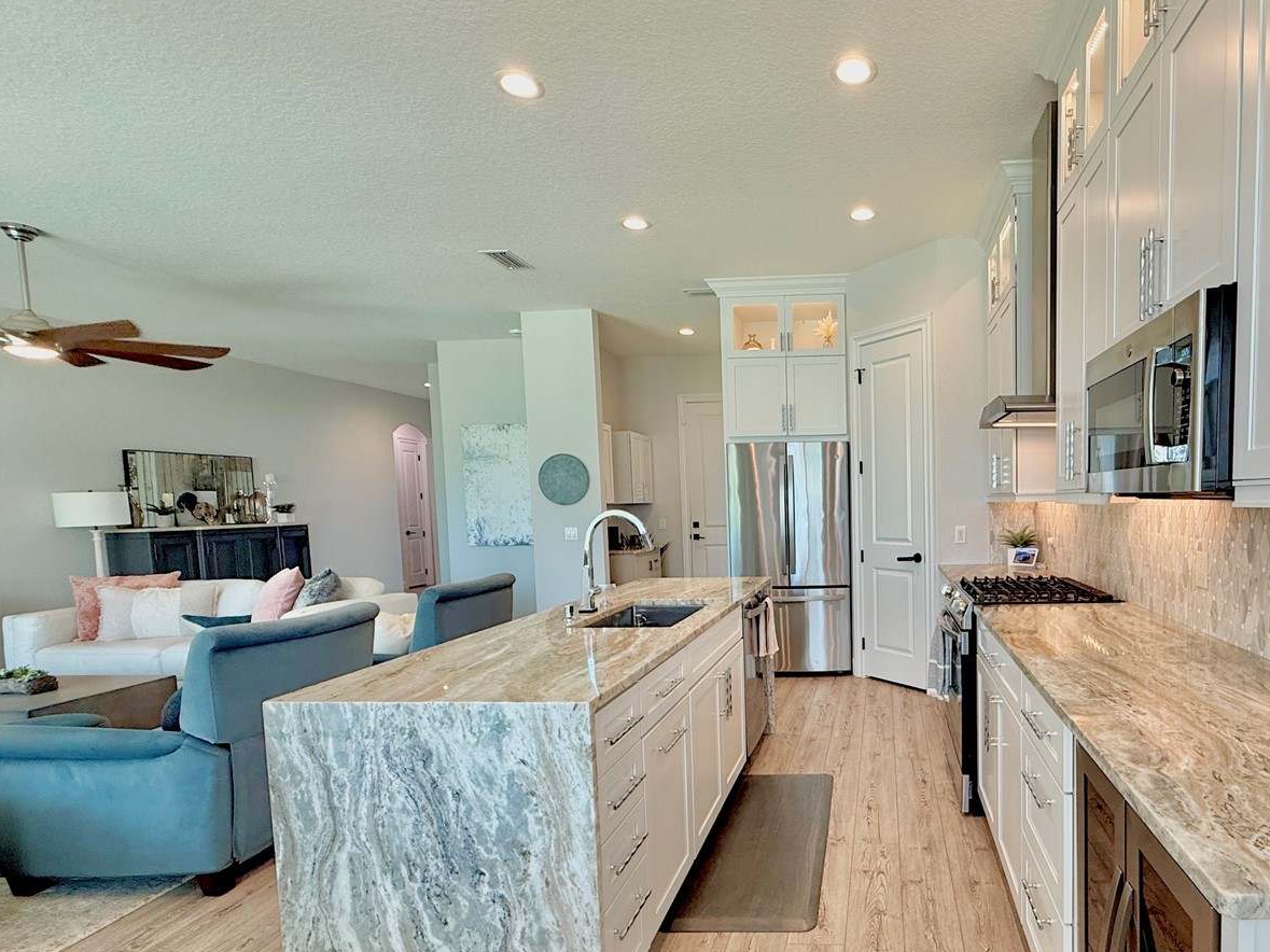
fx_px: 697
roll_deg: -0.7
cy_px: 550
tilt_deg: -4.0
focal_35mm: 19
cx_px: 855
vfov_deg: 68.3
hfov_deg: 81.6
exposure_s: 1/120
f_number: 2.2
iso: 125
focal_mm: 2.22
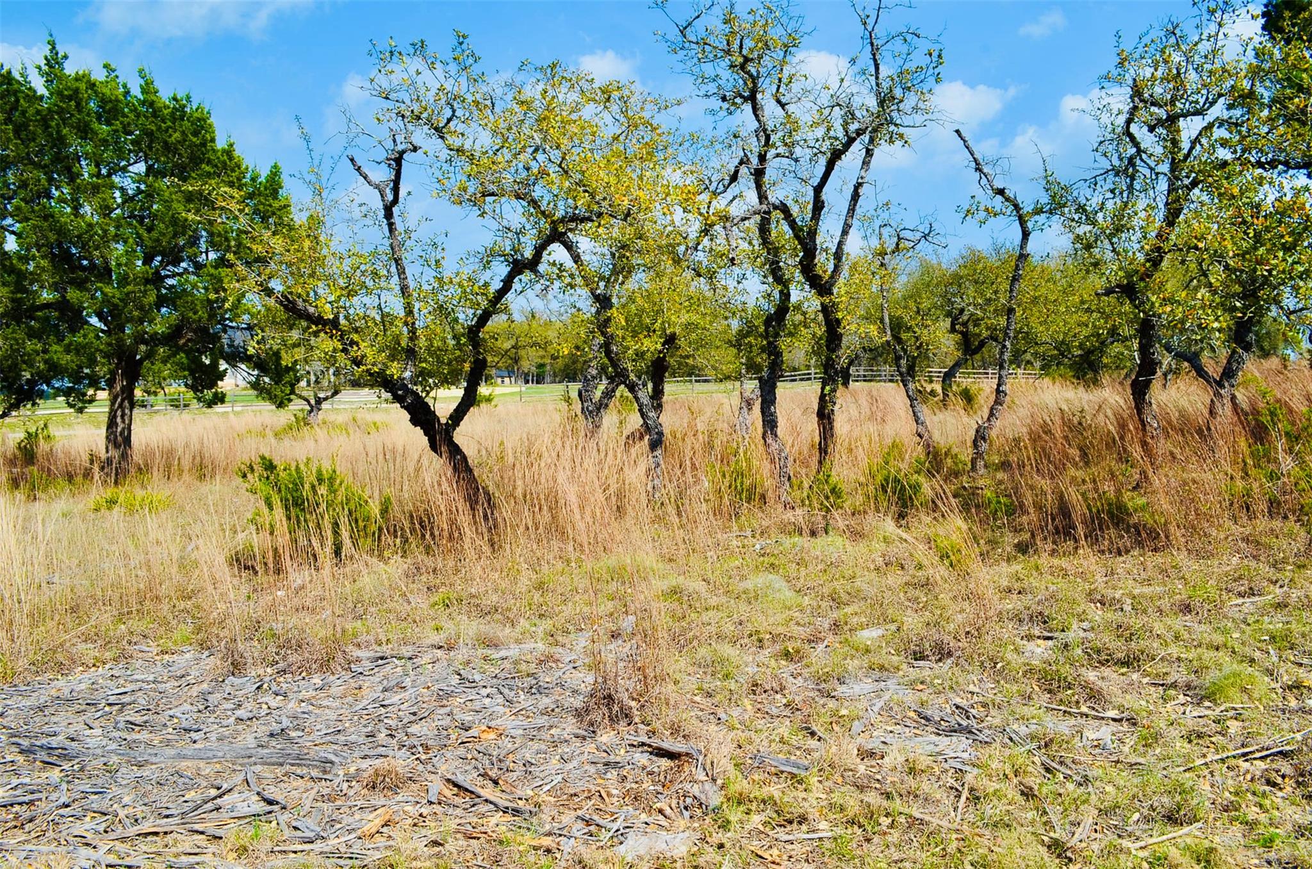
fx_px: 982
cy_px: 434
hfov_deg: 67.5
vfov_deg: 47.7
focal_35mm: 27
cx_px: 656
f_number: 11
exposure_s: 1/125
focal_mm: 18
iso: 100
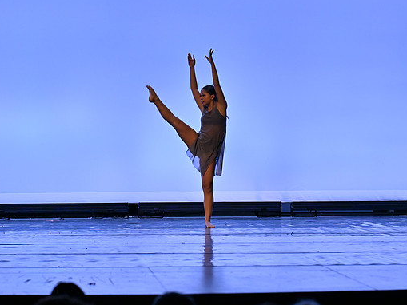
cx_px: 182
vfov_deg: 10.7
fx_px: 1635
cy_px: 152
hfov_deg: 14.2
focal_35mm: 139
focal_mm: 85
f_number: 2.8
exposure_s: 1/500
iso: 500
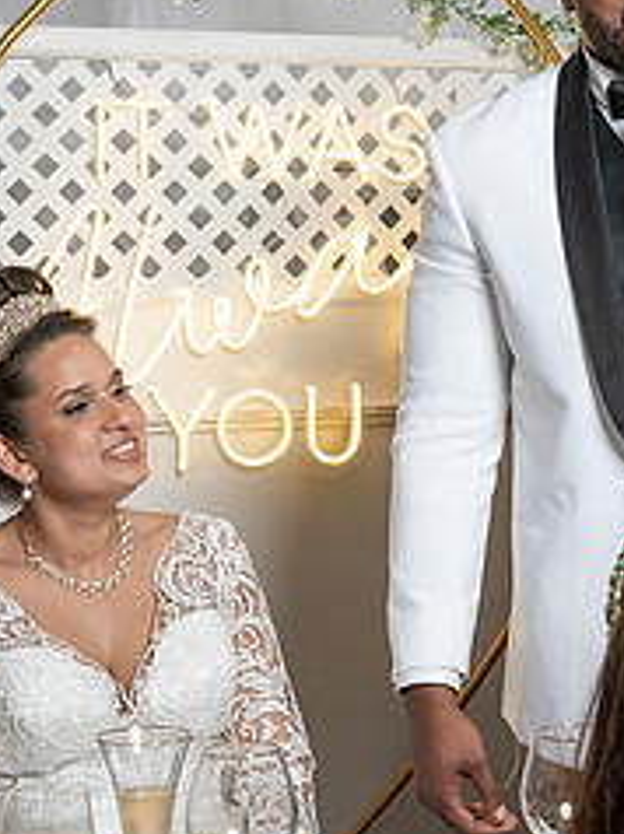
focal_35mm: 116
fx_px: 2793
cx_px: 705
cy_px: 257
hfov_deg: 12.5
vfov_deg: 16.9
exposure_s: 1/200
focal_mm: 42
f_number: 5.6
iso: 1000
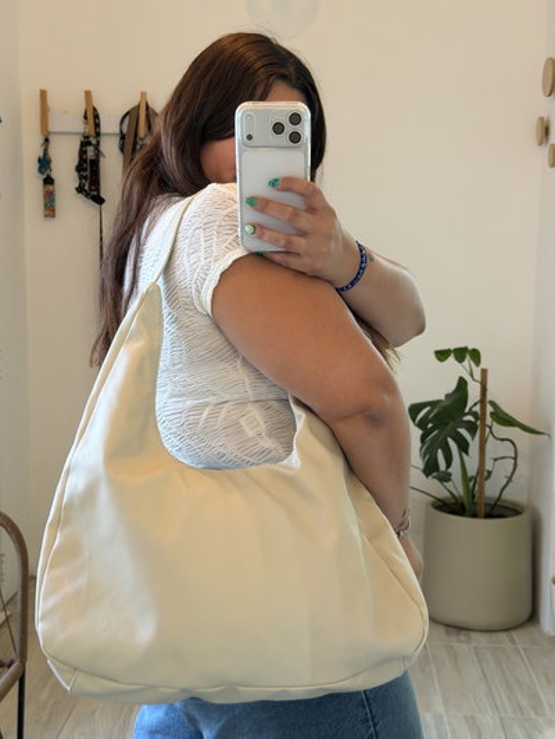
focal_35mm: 48
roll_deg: -1.0
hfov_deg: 30.3
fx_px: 1026
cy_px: 370
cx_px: 278
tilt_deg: -17.6
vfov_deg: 39.6
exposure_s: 1/33
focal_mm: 6.76
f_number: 1.78
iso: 500
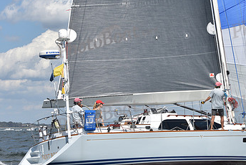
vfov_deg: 11.6
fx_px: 807
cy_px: 67
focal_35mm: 118
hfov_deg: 17.2
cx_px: 195
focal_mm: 70
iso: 320
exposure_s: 1/1250
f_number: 10
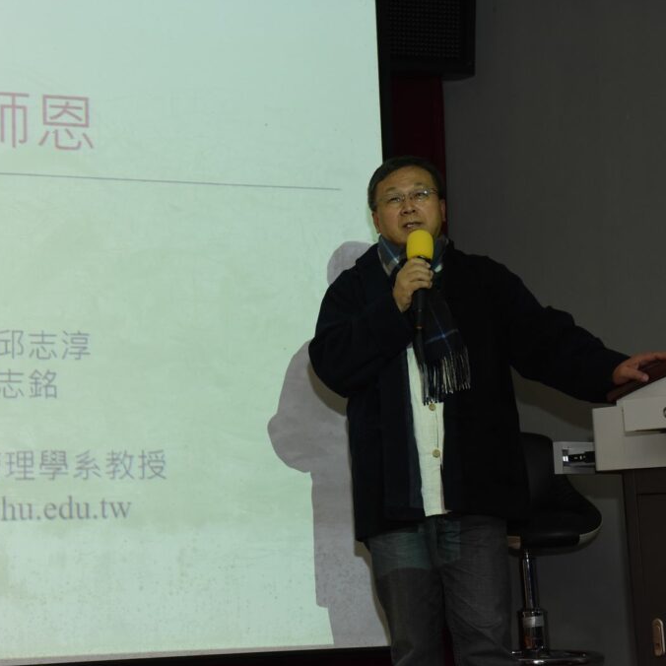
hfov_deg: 25.5
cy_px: 334
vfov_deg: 25.7
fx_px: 1458
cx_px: 193
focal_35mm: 67
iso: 1600
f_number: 3.5
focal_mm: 52
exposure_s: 1/250
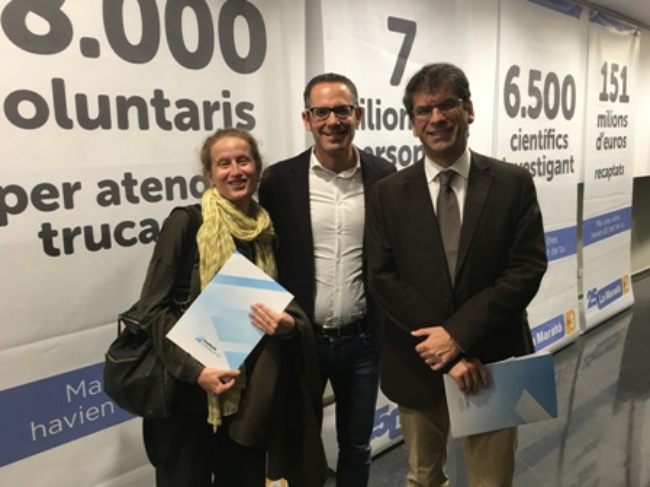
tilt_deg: -8.5
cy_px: 244
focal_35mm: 29
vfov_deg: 48.2
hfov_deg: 61.7
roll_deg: -0.5
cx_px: 325
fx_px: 545
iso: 32
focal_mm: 4.15
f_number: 2.2
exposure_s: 1/17
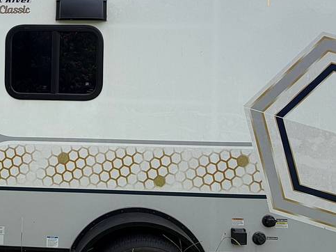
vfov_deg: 47.6
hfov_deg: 57.1
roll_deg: -1.2
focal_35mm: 29
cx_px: 67
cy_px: 90
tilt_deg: -0.3
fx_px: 281
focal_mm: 2.22
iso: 25
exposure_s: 1/770
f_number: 2.2
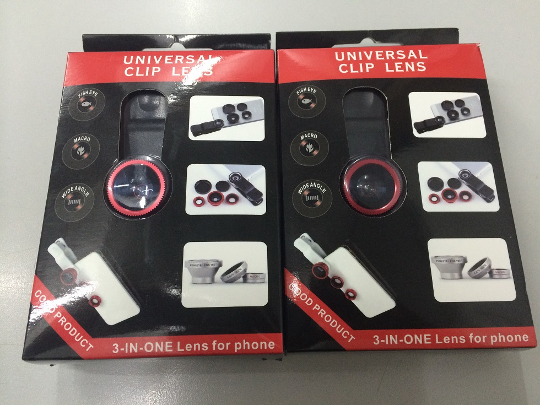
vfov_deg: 46.8
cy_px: 202
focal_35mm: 30
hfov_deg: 60.0
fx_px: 468
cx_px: 270
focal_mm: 4.12
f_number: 2.2
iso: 250
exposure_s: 1/33
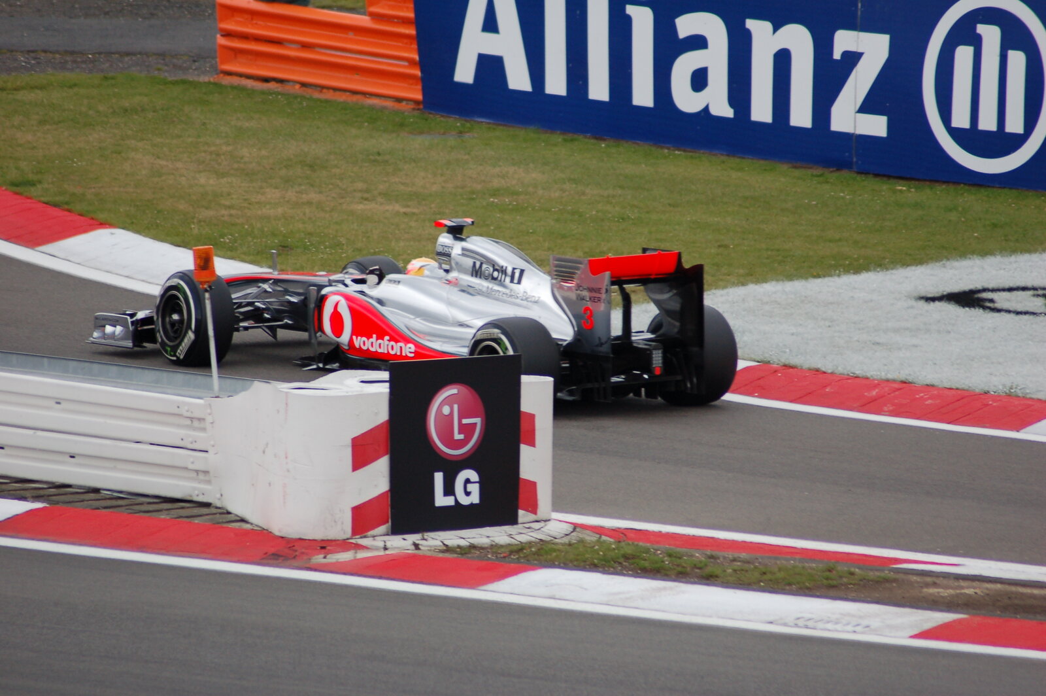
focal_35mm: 450
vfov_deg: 3.0
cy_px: 348
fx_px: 13064
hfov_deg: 4.6
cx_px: 523
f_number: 5.6
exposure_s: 1/500
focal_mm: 300
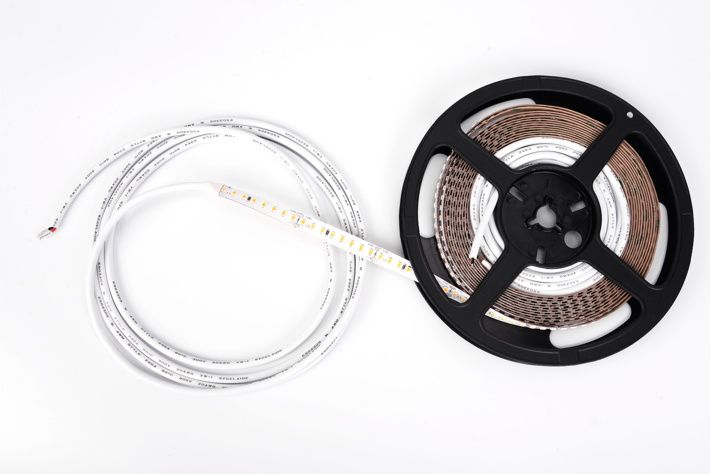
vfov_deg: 35.1
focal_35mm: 38
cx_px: 355
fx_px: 750
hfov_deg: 50.7
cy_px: 237
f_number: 11
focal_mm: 38
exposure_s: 1/100
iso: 100
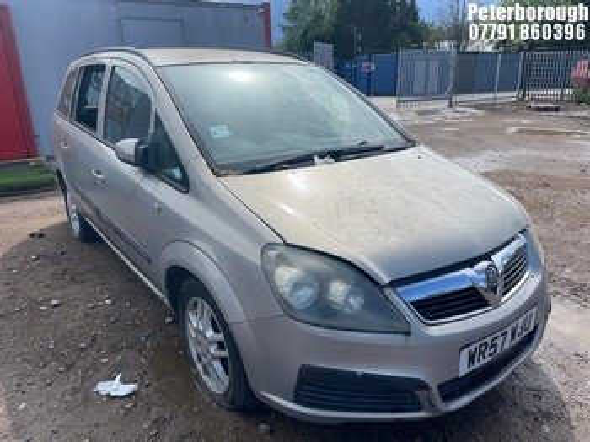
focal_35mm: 26
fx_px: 443
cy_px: 221
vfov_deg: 53.0
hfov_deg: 67.3
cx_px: 295
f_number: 1.6
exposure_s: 1/3509
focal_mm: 4.2
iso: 32
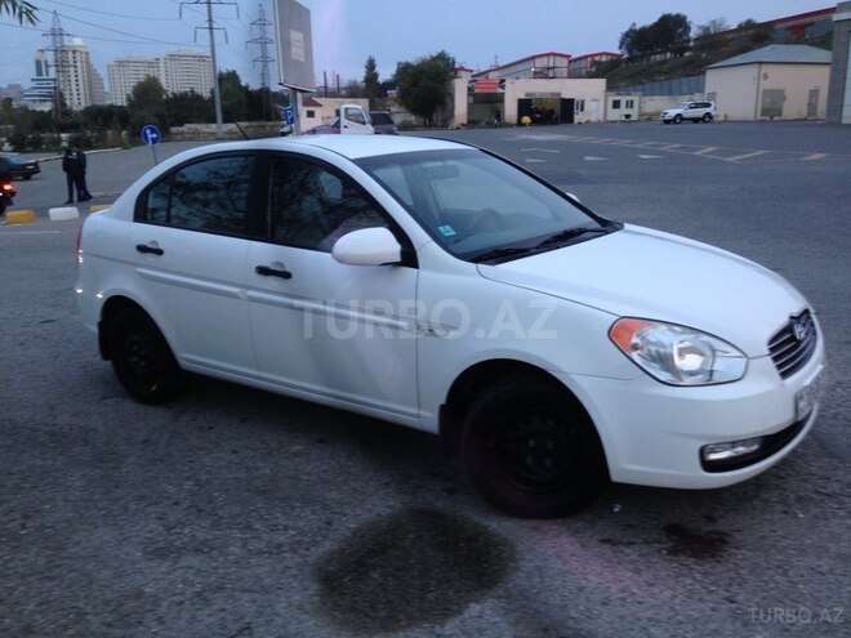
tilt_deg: -11.7
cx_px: 426
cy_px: 319
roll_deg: -1.5
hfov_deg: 55.4
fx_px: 811
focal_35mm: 33
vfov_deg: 42.9
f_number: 2.4
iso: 50
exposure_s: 1/20
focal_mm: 4.12
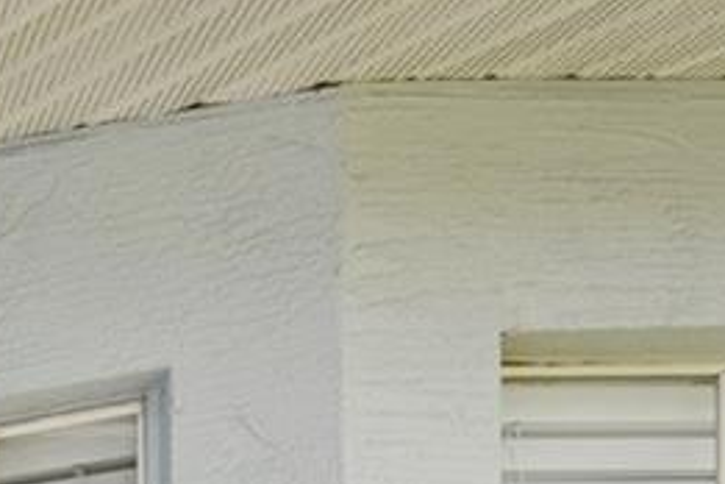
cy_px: 962
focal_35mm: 92
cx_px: -1017
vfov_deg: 13.0
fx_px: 1853
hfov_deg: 14.5
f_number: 7.1
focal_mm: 10
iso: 100
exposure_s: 1/80
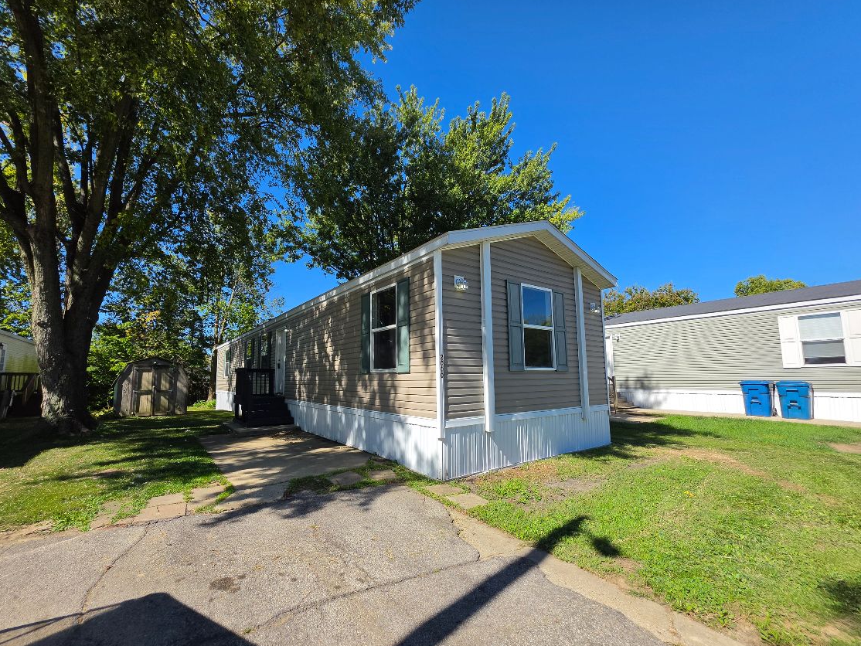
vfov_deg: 85.6
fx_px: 348
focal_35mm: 14
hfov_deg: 102.0
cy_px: 344
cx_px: 411
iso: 32
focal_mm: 2.2
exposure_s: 1/1709
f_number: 1.9
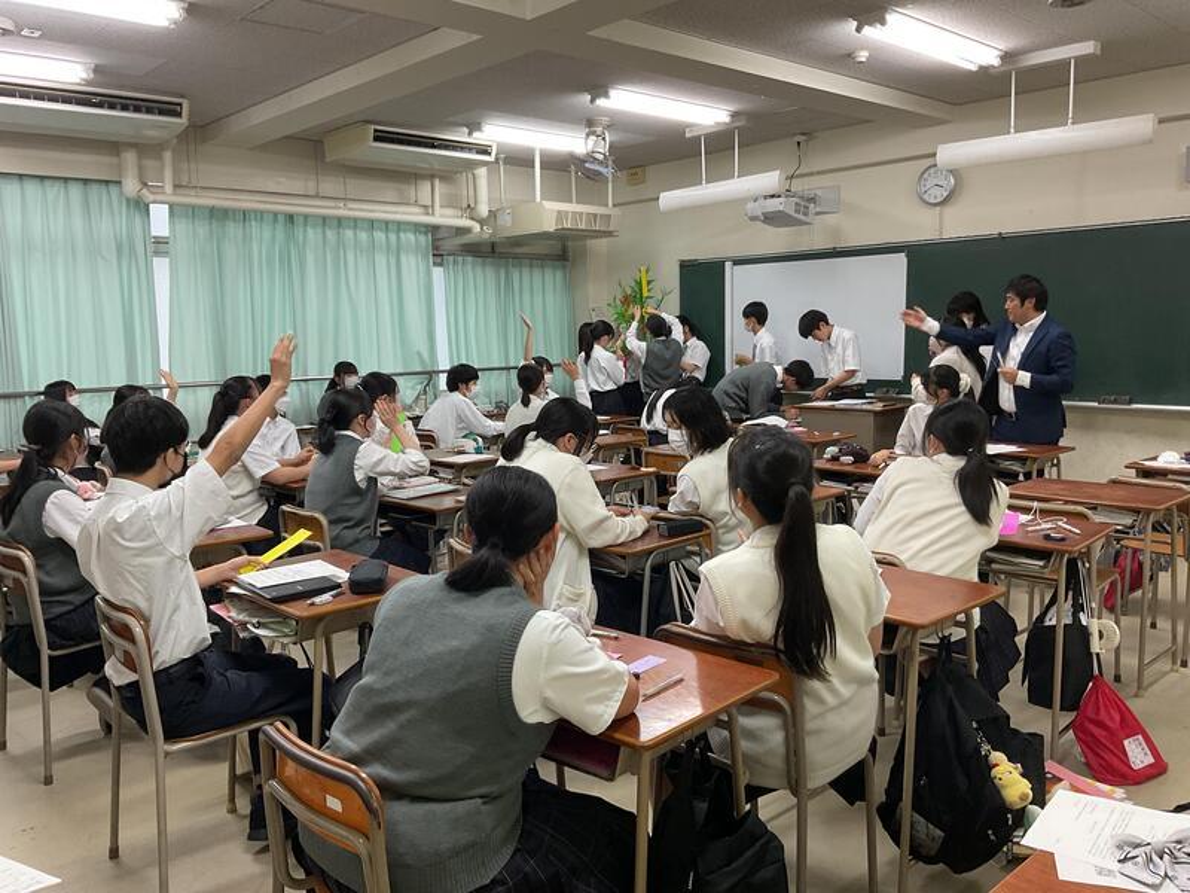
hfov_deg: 61.7
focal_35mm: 29
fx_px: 997
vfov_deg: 48.2
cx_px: 595
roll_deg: +0.8
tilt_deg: -6.8
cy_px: 446
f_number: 1.8
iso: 80
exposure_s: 1/60
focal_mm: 3
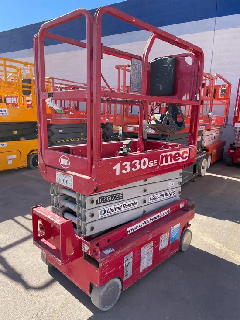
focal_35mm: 26
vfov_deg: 67.3
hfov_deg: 53.1
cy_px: 160
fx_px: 240
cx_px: 120
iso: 32
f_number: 1.6
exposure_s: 1/1135
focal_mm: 4.2
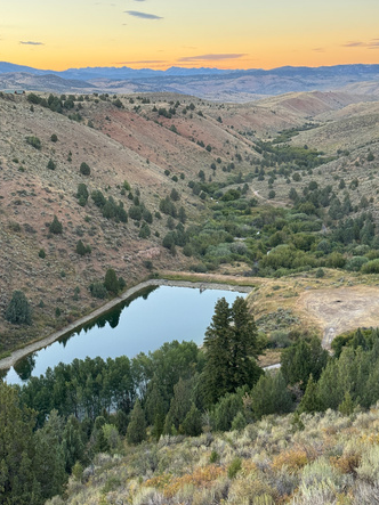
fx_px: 759
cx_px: 188
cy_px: 262
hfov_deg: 28.0
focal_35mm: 52
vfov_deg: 36.8
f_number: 1.78
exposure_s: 1/60
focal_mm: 6.76
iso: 200
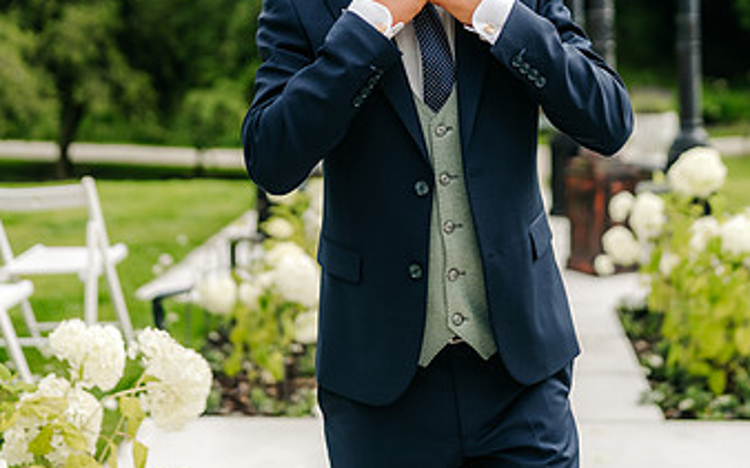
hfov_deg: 32.9
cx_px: 426
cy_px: 59
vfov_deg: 20.6
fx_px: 1267
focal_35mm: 62
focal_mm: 35
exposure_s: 1/2500
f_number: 1.4
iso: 100
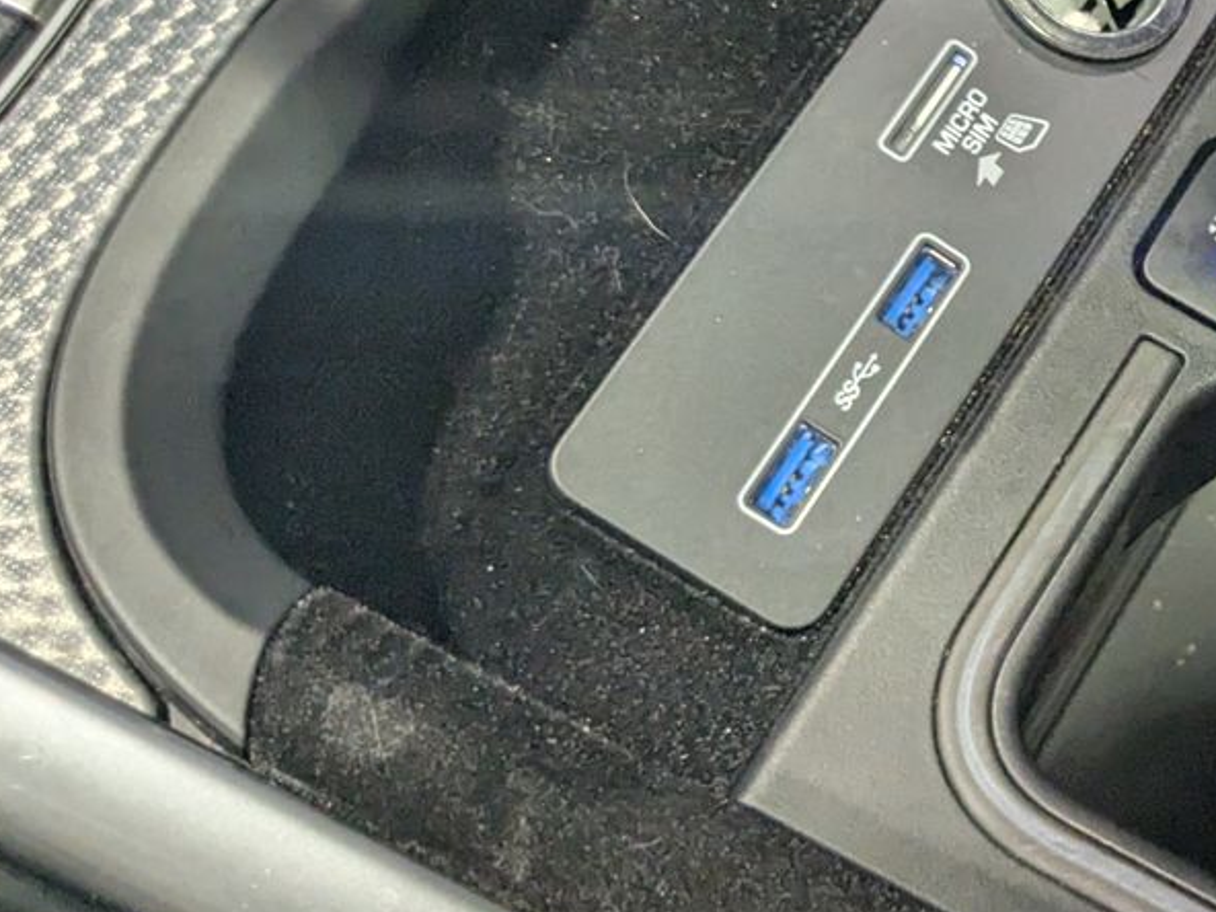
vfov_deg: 20.0
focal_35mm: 73
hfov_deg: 23.8
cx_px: 1530
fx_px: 2564
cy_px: 228
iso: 386
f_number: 1.73
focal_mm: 4.38
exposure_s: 1/120
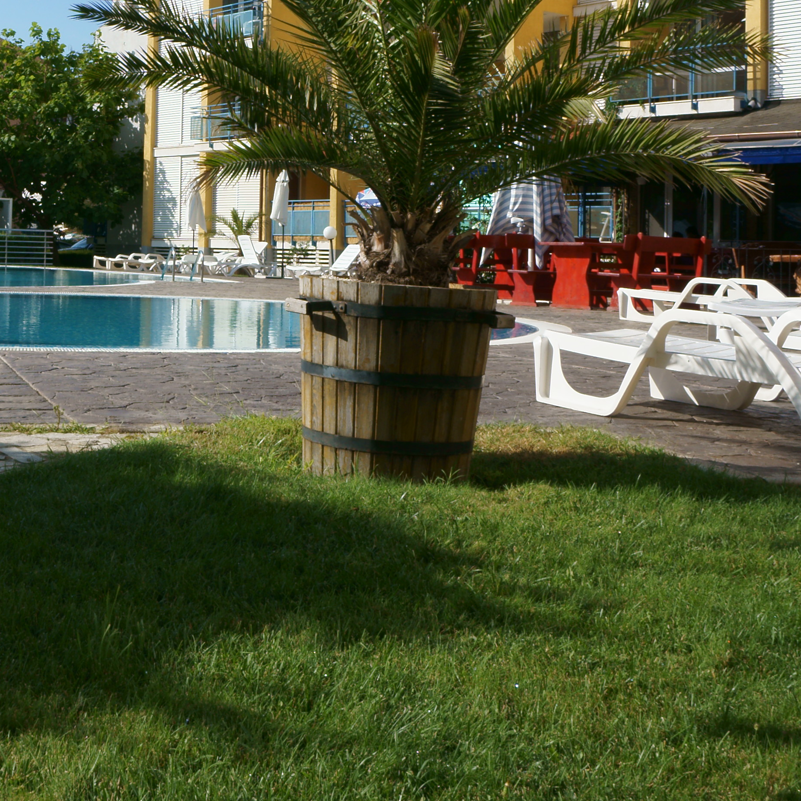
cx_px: 118
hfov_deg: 30.6
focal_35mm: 54
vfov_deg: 31.0
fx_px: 1414
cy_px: 186
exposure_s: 1/125
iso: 100
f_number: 13
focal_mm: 16
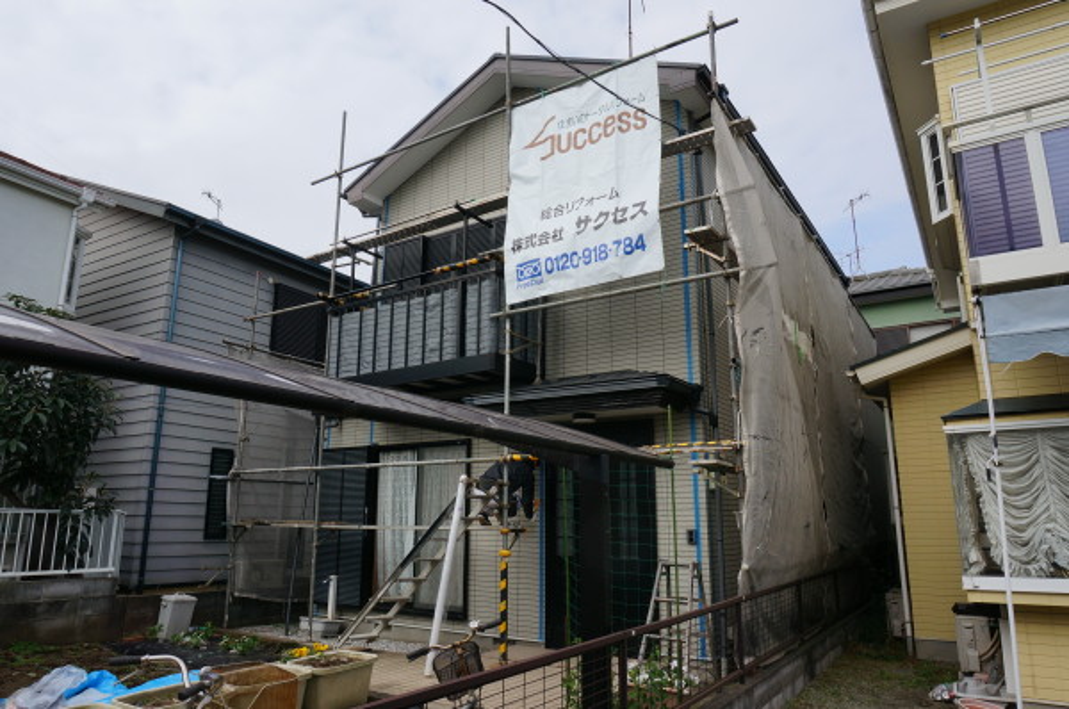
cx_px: 534
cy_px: 354
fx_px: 712
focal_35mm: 24
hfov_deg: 73.8
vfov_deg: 53.0
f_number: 13
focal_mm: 16
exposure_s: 1/100
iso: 100
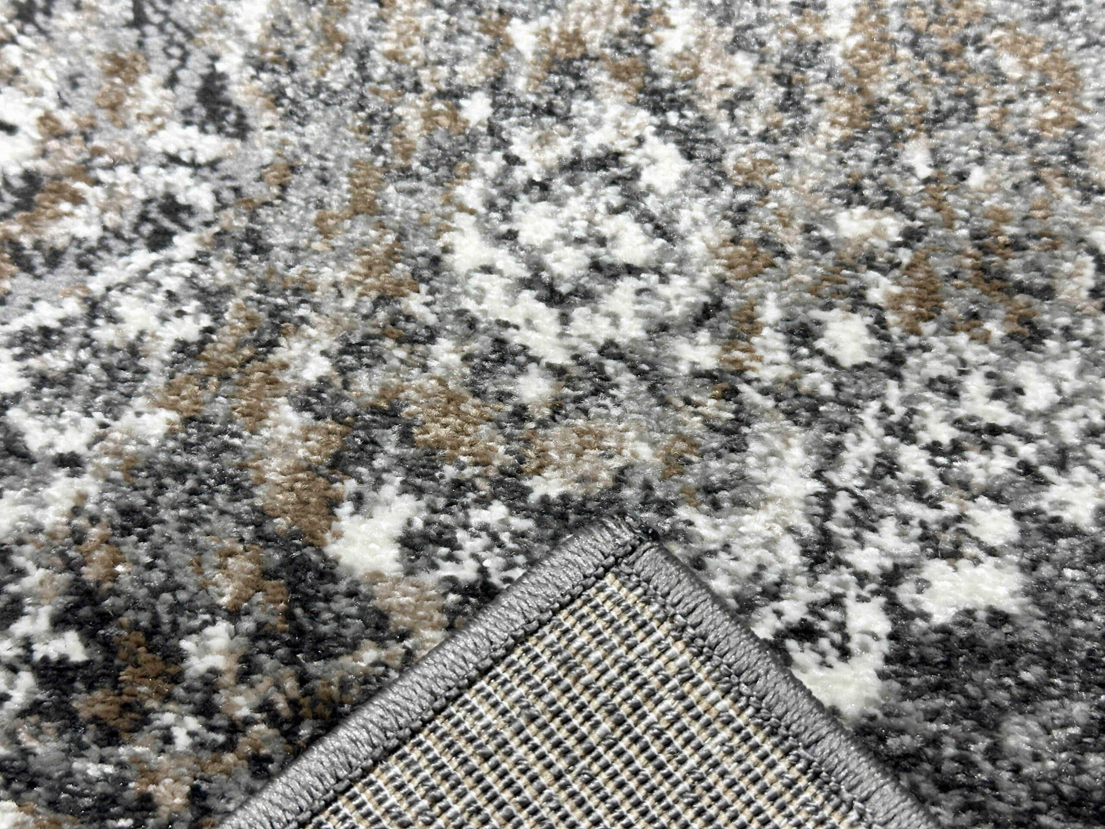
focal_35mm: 48
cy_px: 414
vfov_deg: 30.3
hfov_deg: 39.7
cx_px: 552
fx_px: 1532
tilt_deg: -62.5
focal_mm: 6.86
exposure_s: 1/60
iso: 80
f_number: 1.78
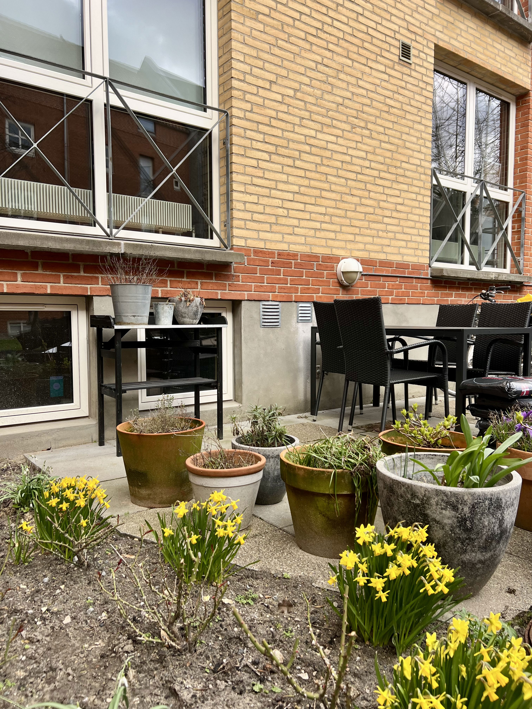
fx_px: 533
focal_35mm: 26
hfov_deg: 53.1
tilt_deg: -2.6
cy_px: 354
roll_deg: +0.2
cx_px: 266
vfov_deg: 67.3
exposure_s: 1/949
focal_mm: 5.7
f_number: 1.5
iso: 50
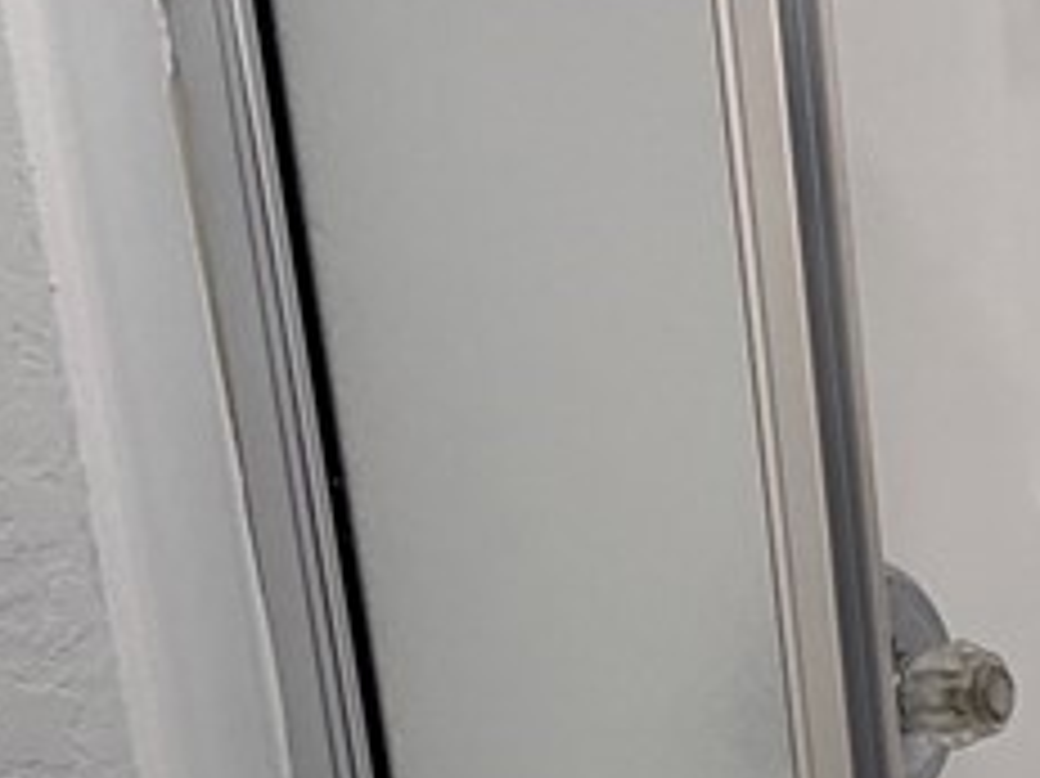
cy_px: 872
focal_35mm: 62
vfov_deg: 22.2
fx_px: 1862
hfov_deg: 23.6
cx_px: 1634
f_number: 2.2
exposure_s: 1/60
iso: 160
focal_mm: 2.22
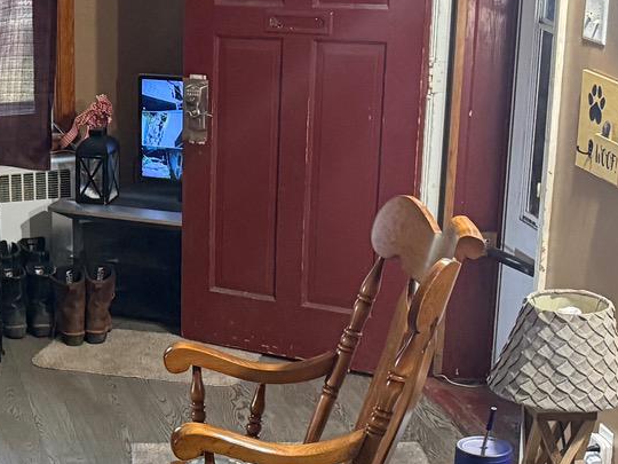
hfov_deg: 20.2
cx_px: -126
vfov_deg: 16.1
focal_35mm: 91
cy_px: 403
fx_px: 1625
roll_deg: +3.9
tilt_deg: -21.8
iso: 640
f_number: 1.78
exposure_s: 1/60
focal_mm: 6.76
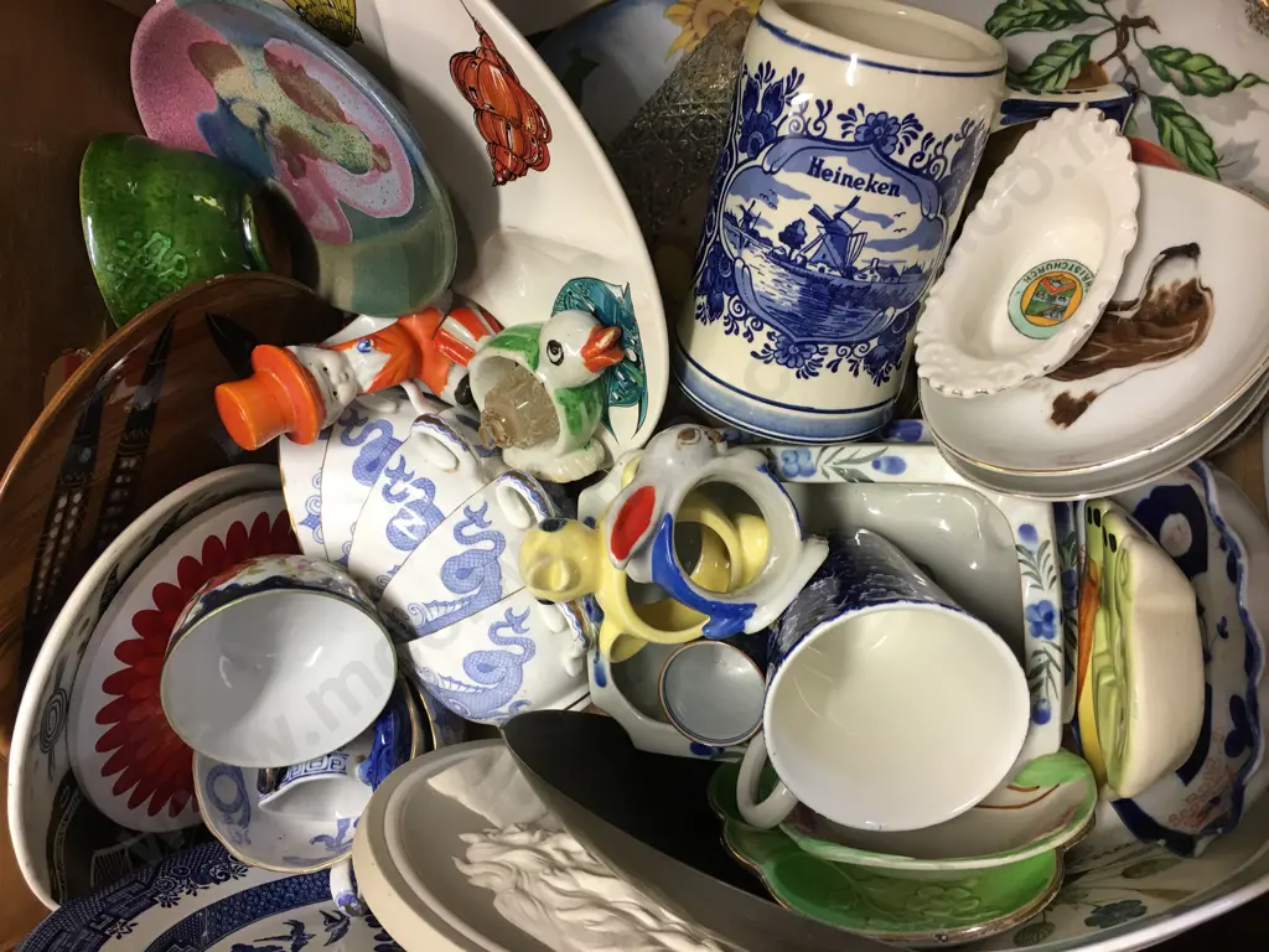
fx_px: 1063
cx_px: 634
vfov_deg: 48.2
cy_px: 476
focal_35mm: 29
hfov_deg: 61.7
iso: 40
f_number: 2.2
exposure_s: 1/17
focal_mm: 4.15
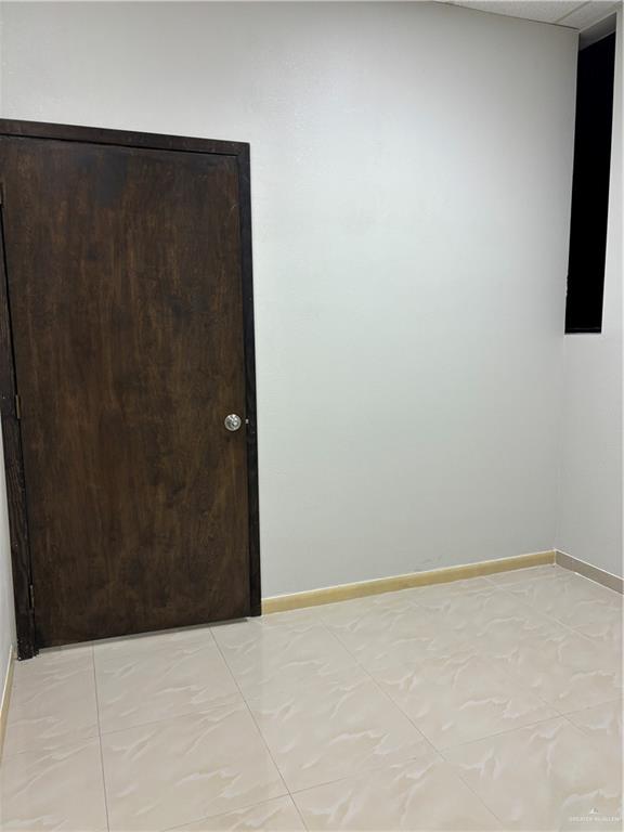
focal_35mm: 26
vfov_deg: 67.3
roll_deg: +0.4
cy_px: 416
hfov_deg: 53.1
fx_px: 625
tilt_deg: -7.6
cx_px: 312
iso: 80
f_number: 1.6
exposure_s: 1/120
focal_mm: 5.96
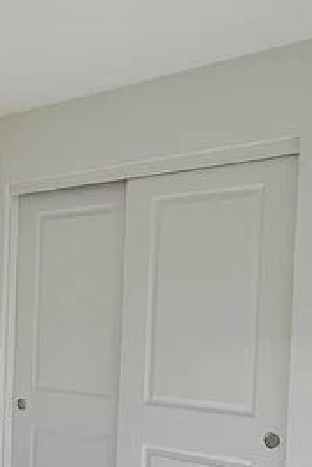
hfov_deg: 23.4
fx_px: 674
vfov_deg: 37.4
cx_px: -79
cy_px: 335
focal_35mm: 52
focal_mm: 2.2
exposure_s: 1/190
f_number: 2.2
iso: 50
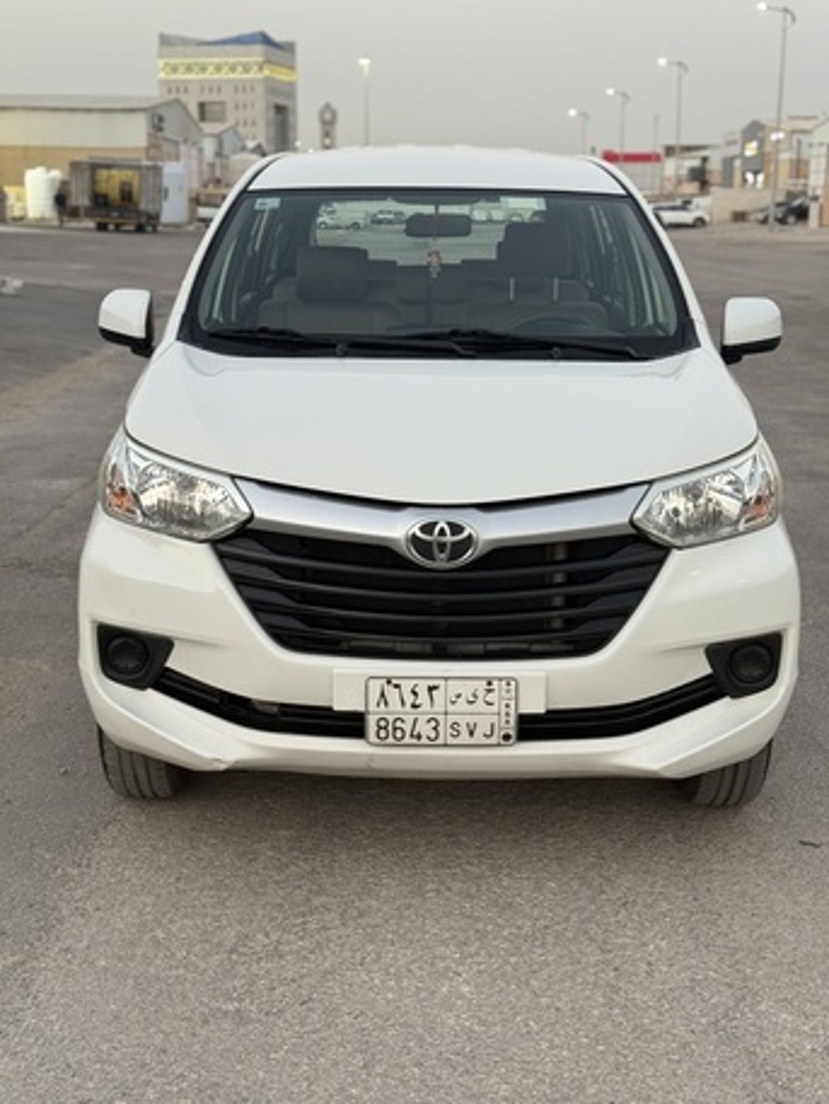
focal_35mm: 48
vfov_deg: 39.6
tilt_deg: -12.6
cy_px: 552
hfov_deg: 30.3
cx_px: 414
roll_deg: -0.1
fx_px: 1532
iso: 160
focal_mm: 6.76
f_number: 1.78
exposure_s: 1/60
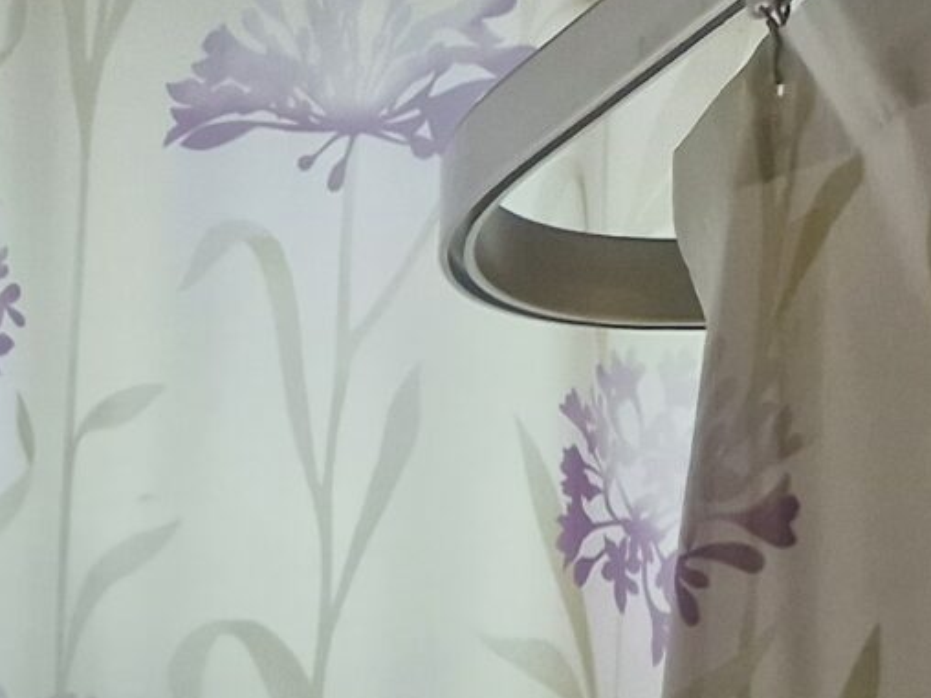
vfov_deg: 11.3
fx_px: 3120
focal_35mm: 116
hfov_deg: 13.1
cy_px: 1502
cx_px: -1246
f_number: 1.8
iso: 400
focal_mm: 5.4
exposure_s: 1/100
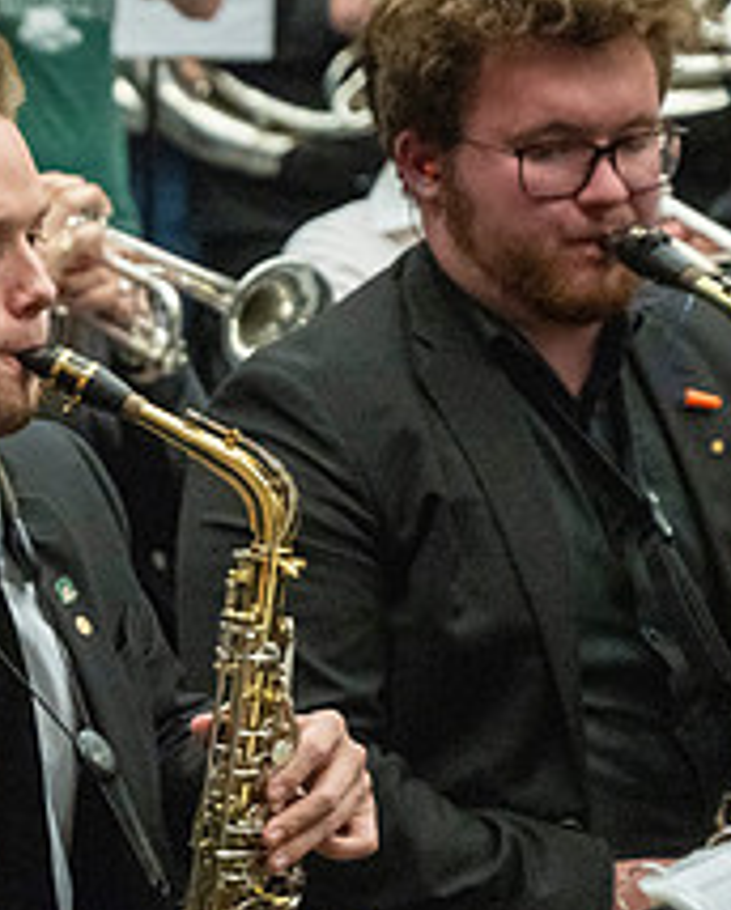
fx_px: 4315
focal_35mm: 160
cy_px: 742
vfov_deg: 12.0
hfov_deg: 9.4
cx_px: -361
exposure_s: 1/500
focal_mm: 63
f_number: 4
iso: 10000
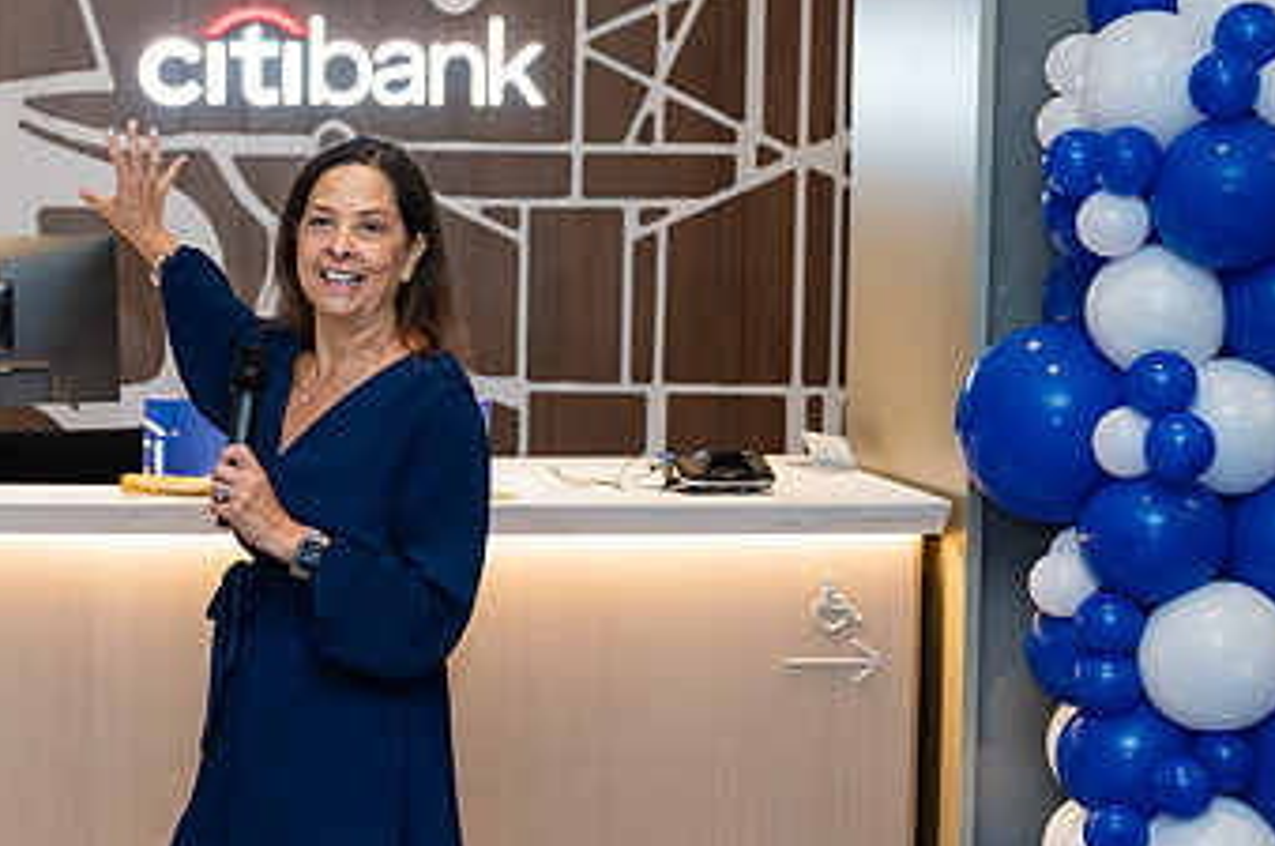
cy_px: 466
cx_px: 231
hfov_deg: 24.6
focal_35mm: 81
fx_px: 2865
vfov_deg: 16.8
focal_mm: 43
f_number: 3.2
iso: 400
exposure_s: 1/160
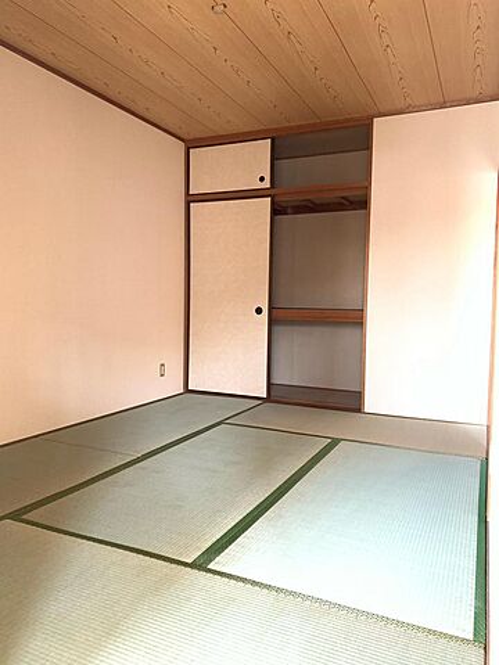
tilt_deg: -3.6
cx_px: 250
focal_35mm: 26
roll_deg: -0.3
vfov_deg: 67.3
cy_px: 332
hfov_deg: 53.1
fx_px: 500
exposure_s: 1/60
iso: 160
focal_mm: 4.25
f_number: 1.8
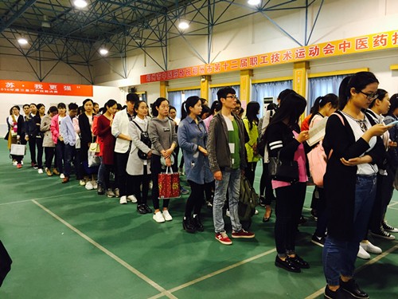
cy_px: 150
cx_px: 199
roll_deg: -0.9
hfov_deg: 61.7
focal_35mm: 29
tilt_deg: -5.0
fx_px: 333
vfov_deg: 48.2
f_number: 2.2
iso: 125
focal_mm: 4.15
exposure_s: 1/33
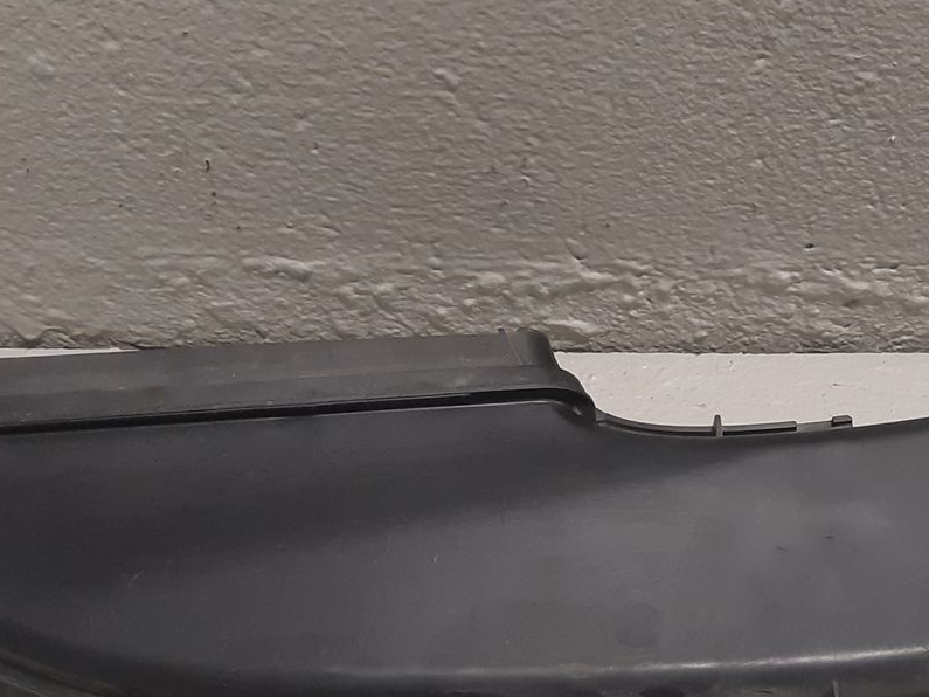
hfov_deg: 28.4
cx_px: 744
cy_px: 417
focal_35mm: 67
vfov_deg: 21.9
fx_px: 1798
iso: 160
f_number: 1.7
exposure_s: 1/50
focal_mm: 3.93
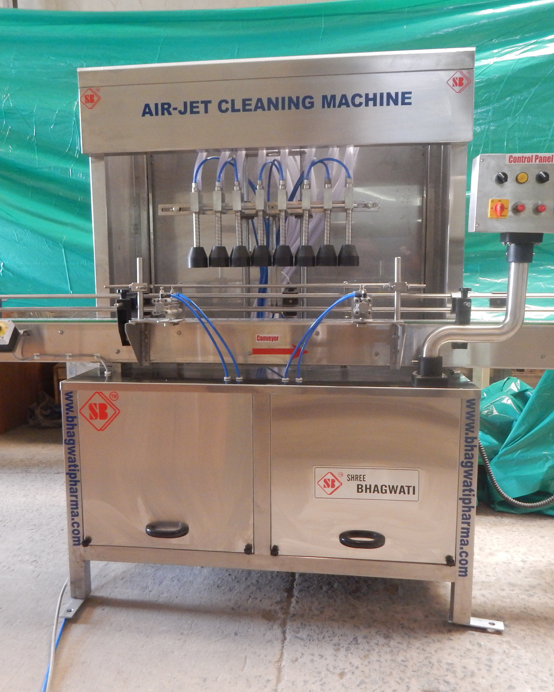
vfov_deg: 60.4
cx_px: 253
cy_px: 349
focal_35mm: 29
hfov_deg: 49.9
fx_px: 594
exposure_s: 1/15
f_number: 3
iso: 400
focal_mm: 4
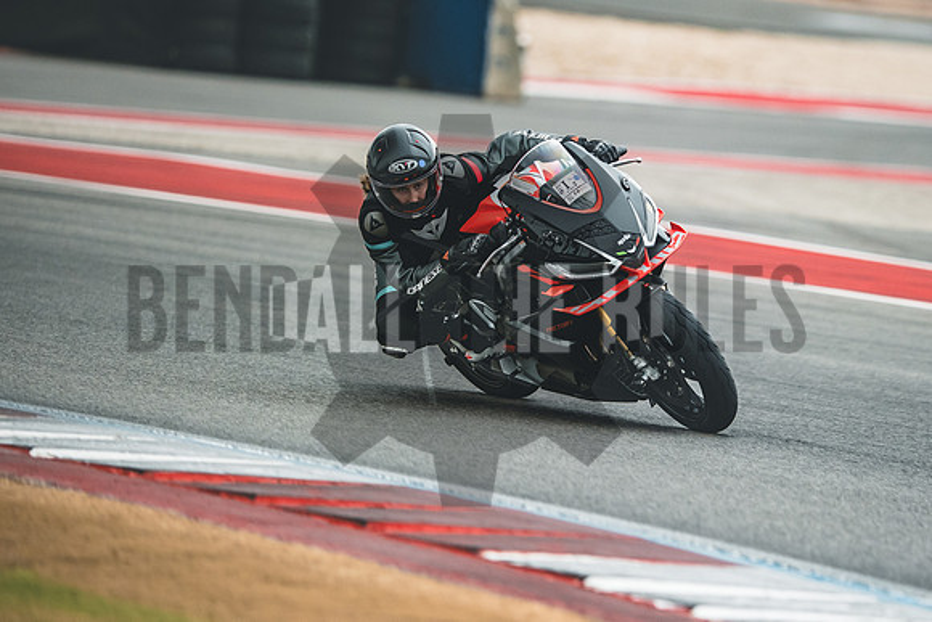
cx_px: 554
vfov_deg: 3.4
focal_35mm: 410
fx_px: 10605
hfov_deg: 5.0
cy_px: 286
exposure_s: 1/3200
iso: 1000
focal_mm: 200
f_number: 2
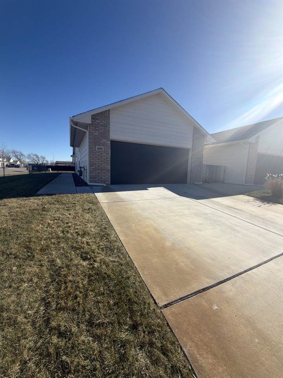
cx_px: 142
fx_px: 153
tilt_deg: -7.0
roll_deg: -1.6
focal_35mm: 14
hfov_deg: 85.7
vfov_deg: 102.1
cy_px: 189
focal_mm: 2.22
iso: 20
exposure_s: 1/888
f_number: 2.2
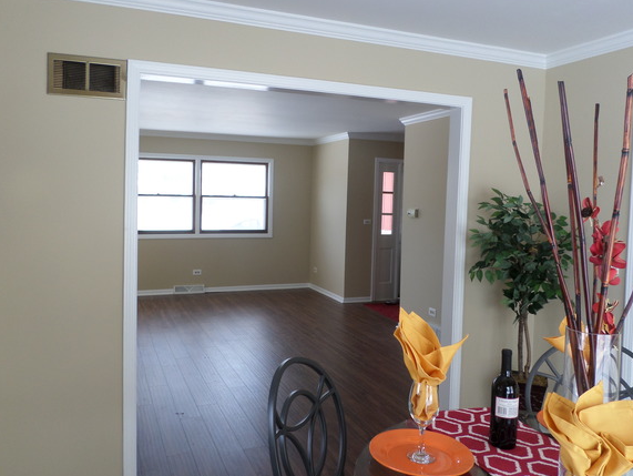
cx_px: 326
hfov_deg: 63.4
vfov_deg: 49.8
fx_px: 512
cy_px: 226
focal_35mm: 28
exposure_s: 1/60
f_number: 2.5
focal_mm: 4.5
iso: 80
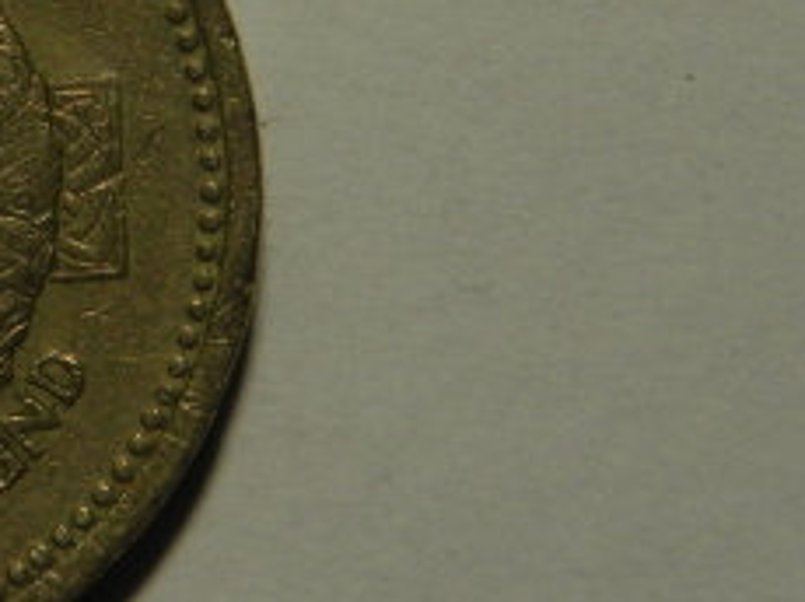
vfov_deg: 5.3
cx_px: -248
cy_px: 149
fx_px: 6505
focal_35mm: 280
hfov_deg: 7.0
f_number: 8
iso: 160
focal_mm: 18.8
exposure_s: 1/2000
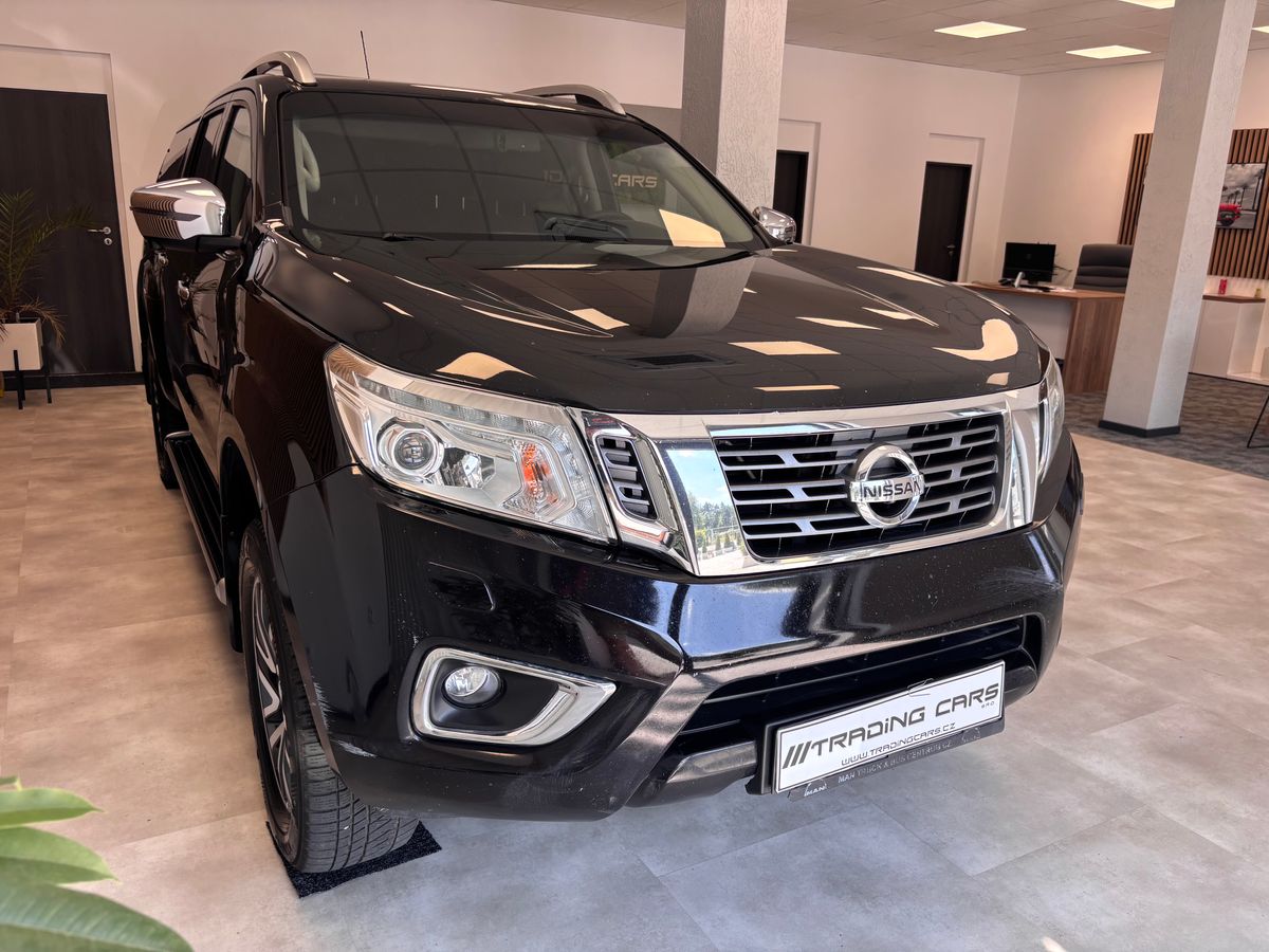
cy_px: 476
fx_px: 953
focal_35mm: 26
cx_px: 634
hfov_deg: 67.3
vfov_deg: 53.1
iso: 40
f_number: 1.6
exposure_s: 1/131
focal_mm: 5.96
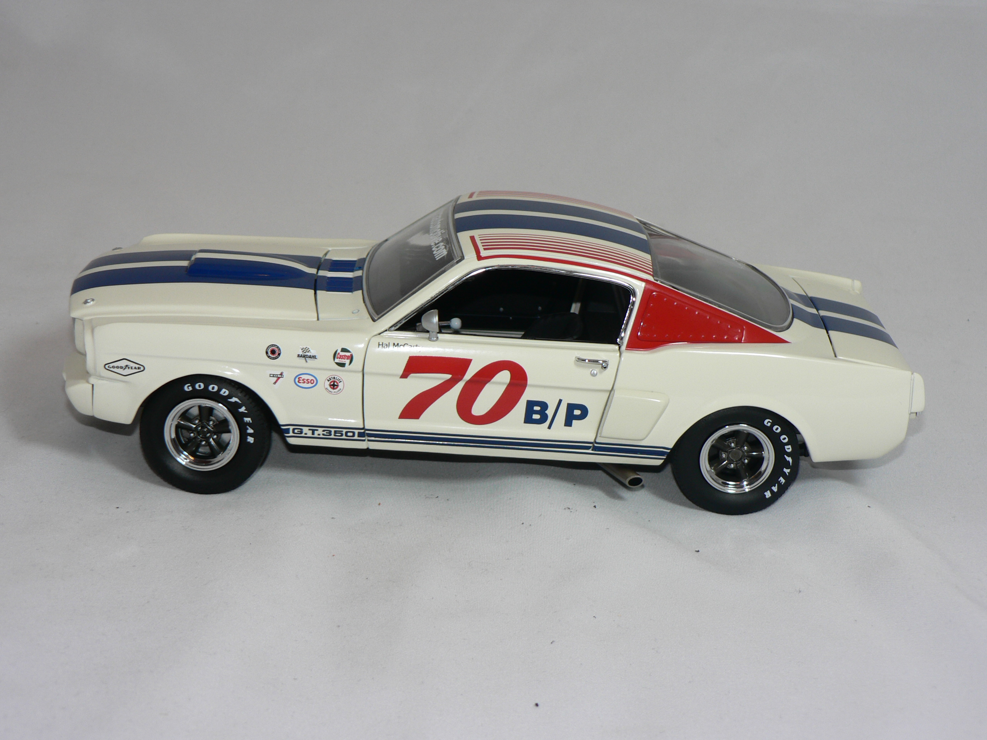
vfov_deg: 22.6
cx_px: 494
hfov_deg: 29.8
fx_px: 1853
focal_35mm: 65
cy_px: 370
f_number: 3.2
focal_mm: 10.9
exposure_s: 1/60
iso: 80
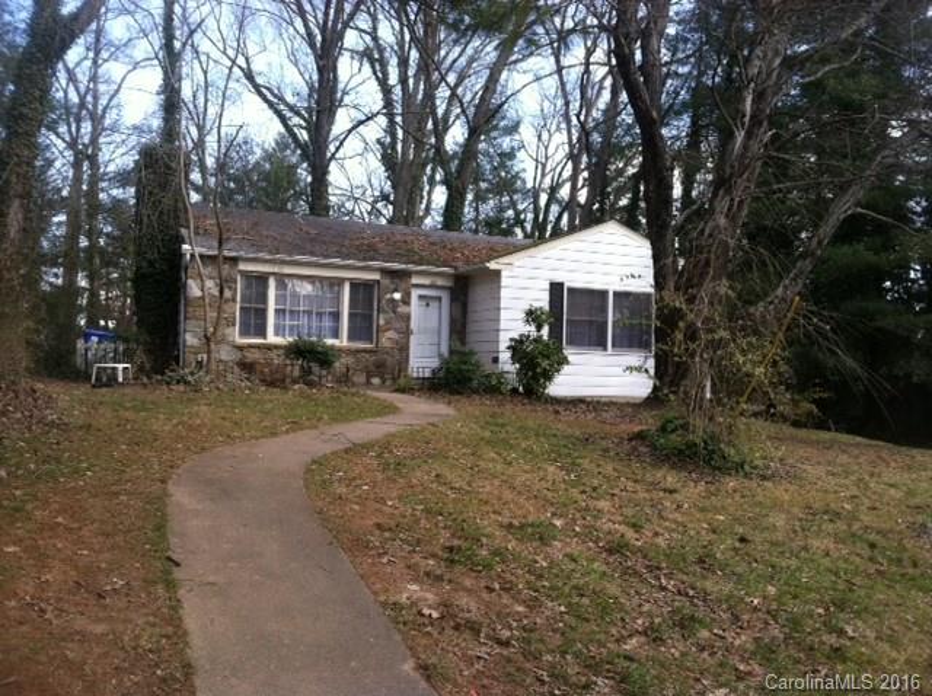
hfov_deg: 52.7
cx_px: 466
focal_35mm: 35
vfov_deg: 40.6
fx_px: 941
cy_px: 348
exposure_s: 1/238
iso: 80
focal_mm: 3.85
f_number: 2.8
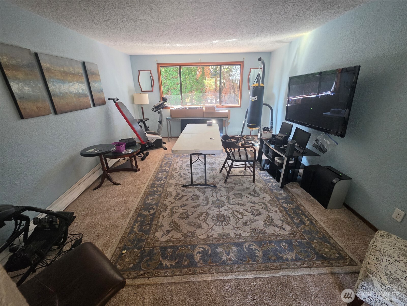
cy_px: 153
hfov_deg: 106.2
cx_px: 204
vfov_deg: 89.9
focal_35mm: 13
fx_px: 153
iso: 250
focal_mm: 2.2
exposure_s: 1/120
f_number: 1.9
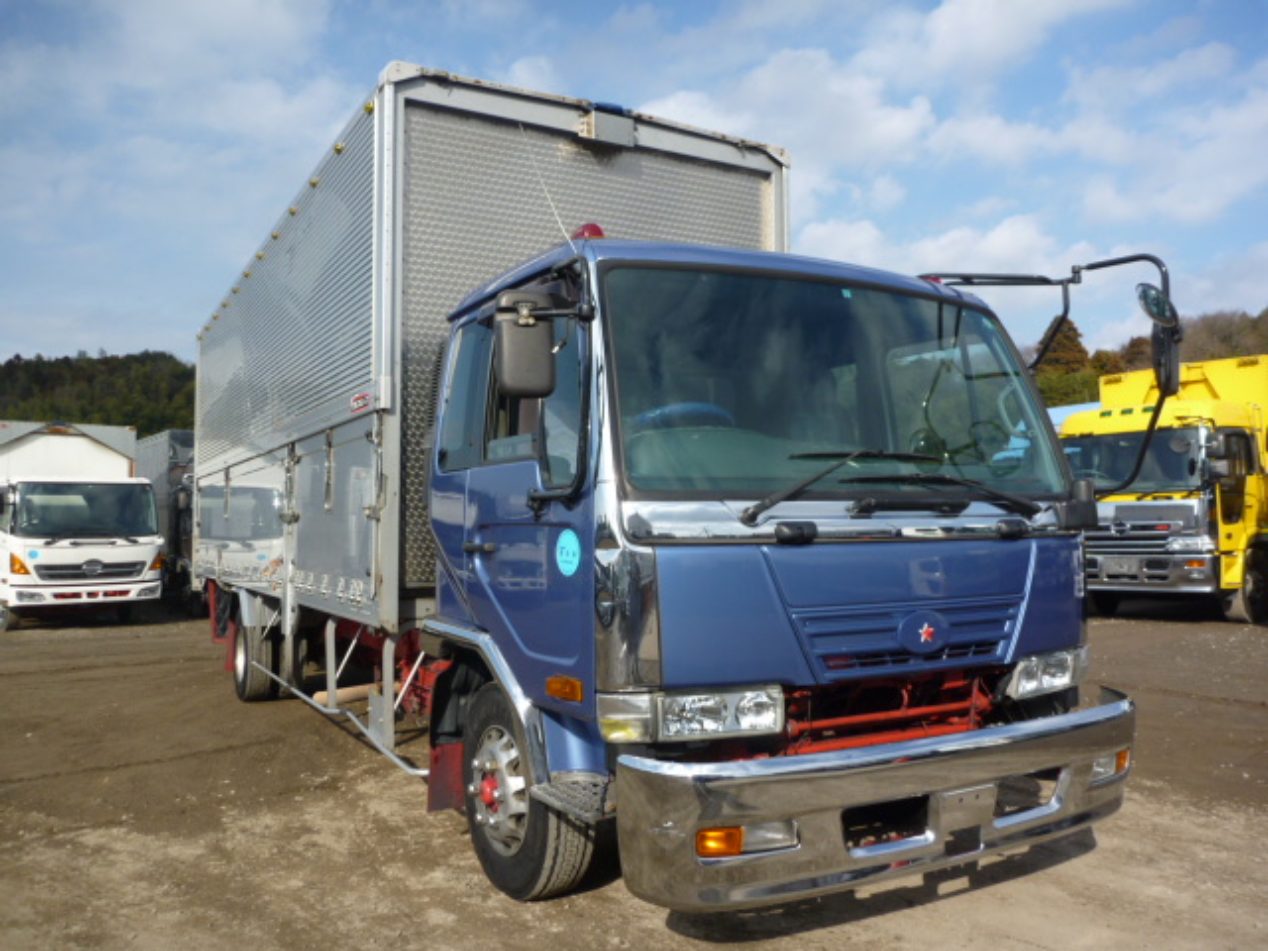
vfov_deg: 49.7
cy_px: 476
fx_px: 1026
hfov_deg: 63.4
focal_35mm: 28
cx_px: 634
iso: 80
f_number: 3.3
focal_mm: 4.9
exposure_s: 1/640
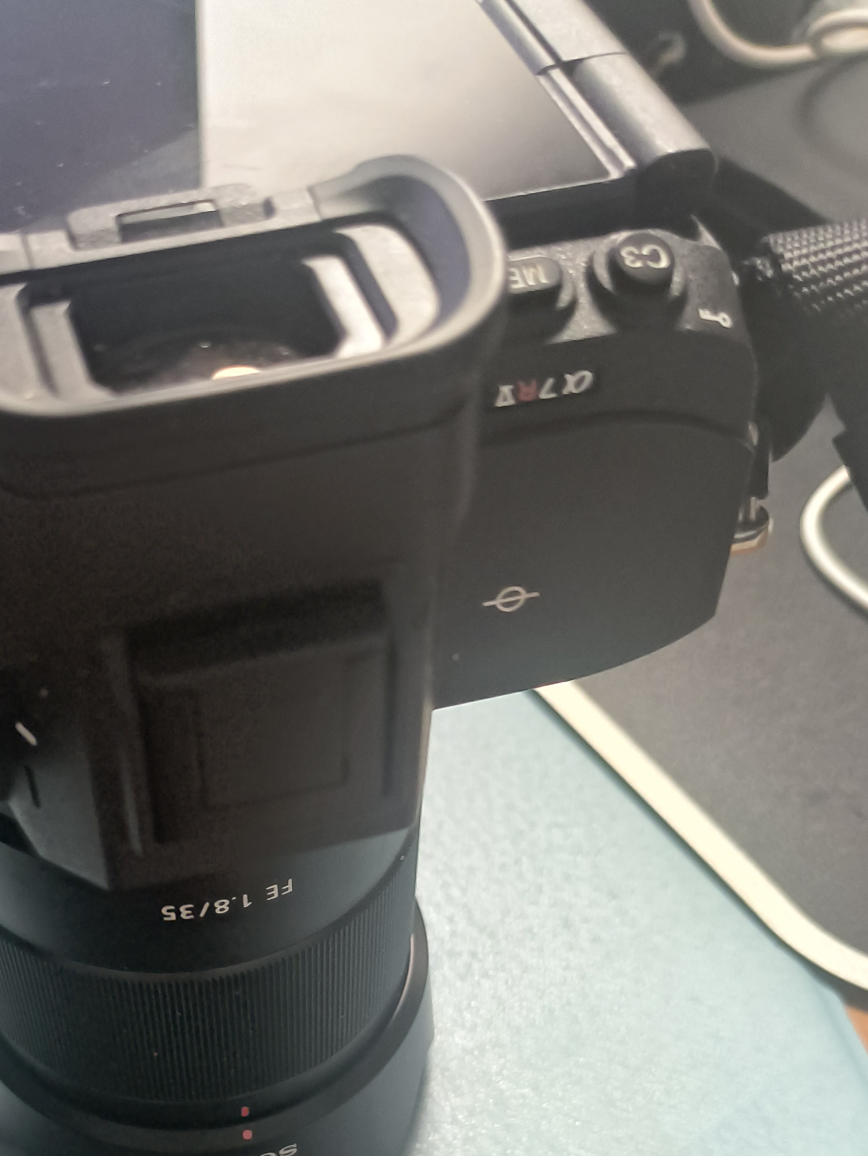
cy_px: 974
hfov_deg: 33.1
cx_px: 234
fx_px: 1437
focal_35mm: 43
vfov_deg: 41.4
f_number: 1.79
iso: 671
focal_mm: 4.69
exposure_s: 1/33.3
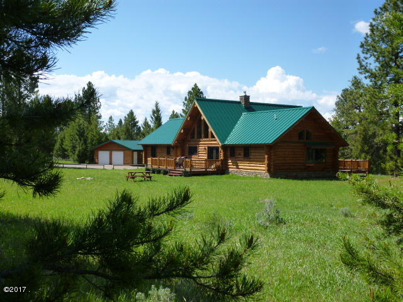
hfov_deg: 45.8
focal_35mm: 41
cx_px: 202
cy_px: 151
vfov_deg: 35.1
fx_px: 477
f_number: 3.8
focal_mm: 7.4
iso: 160
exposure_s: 1/640
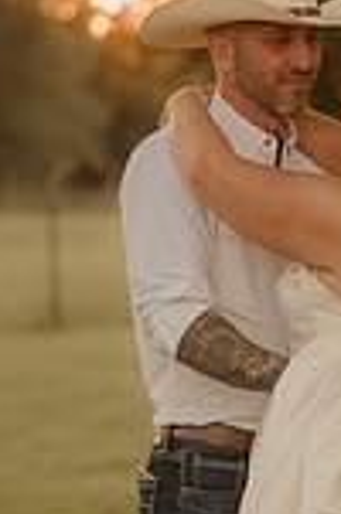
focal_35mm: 224
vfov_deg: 9.2
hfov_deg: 6.1
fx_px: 3197
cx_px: 228
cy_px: 429
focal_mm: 50
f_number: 2.8
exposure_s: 1/400
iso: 200
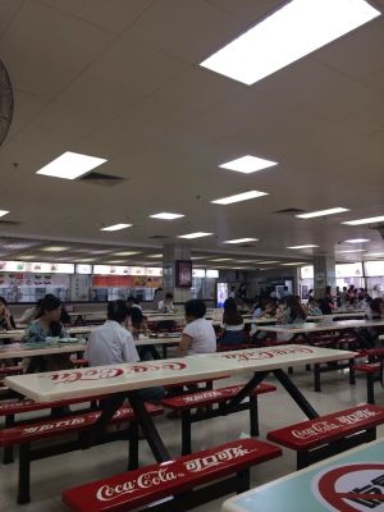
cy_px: 256
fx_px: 444
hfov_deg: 46.8
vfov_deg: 60.0
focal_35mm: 30
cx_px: 192
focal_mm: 4.12
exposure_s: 1/30
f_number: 2.2
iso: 50
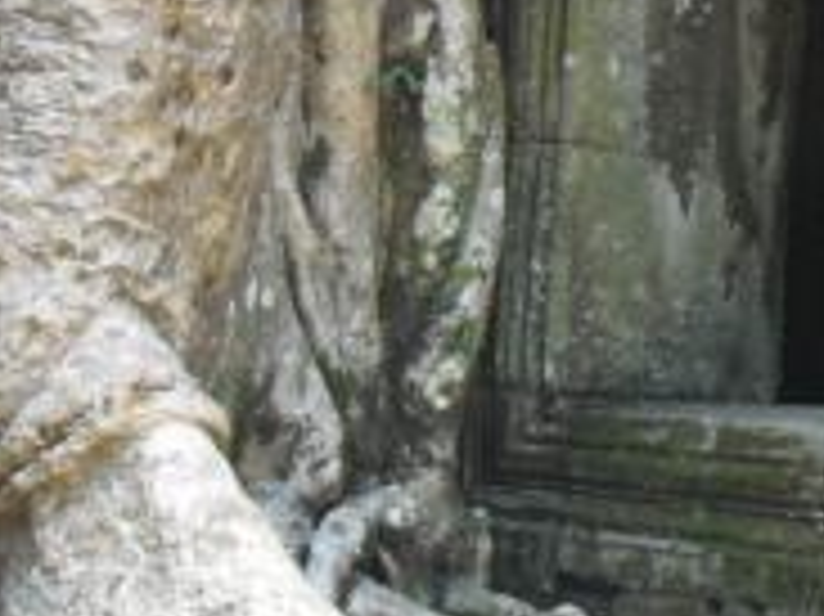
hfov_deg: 15.1
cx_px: 1004
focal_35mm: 126
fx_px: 2997
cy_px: -94
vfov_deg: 11.5
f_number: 3.1
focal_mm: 6.3
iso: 200
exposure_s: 1/80
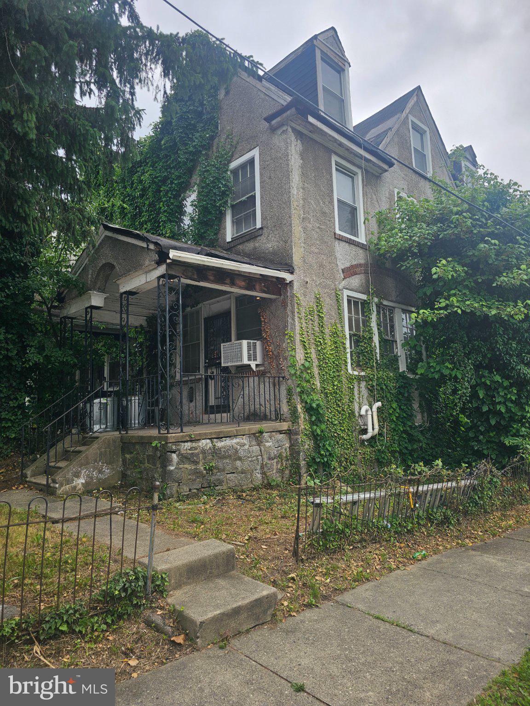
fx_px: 470
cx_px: 265
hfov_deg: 58.9
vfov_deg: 73.9
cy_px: 353
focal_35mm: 23
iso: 10
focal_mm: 6.3
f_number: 1.7
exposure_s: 1/399
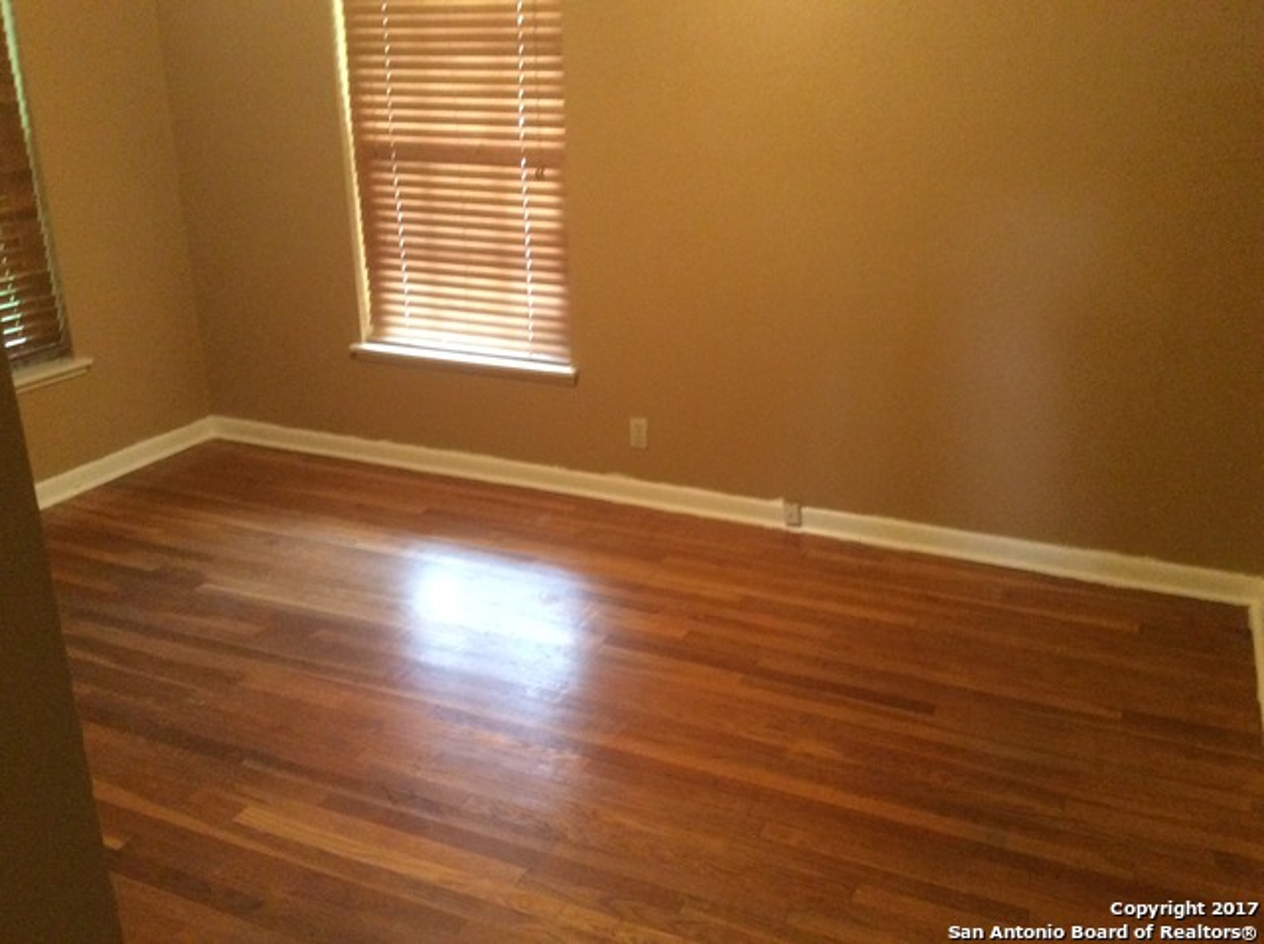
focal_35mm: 32
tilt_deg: -20.8
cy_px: 472
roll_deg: +1.3
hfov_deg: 56.9
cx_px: 632
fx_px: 1167
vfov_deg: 44.1
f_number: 2.4
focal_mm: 3.3
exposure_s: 1/20
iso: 250
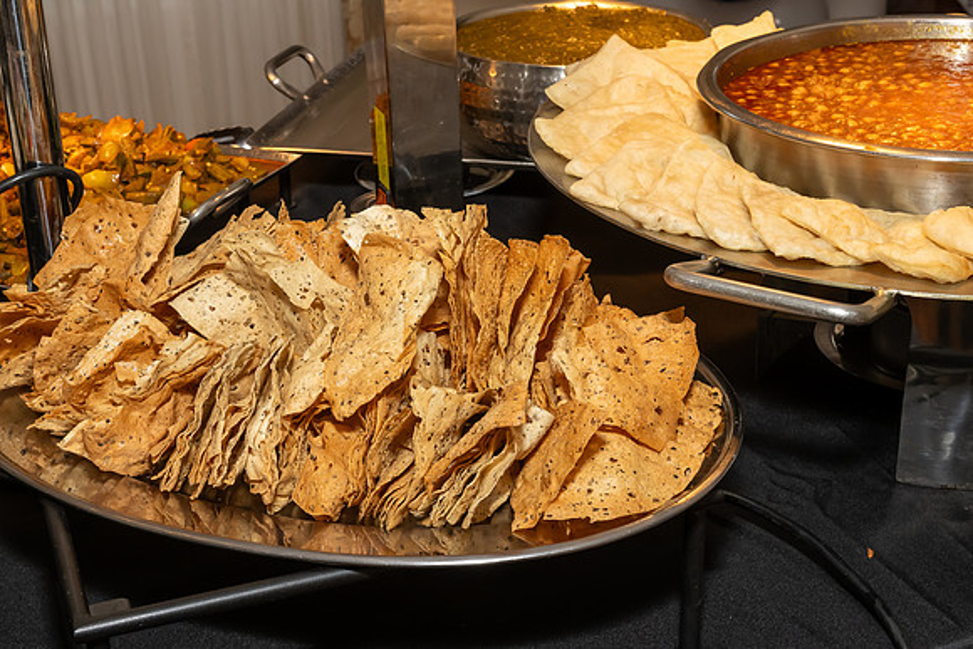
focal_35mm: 58
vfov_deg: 23.2
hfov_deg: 34.2
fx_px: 1580
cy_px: 365
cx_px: 470
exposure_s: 1/250
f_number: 9
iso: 1000
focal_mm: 35
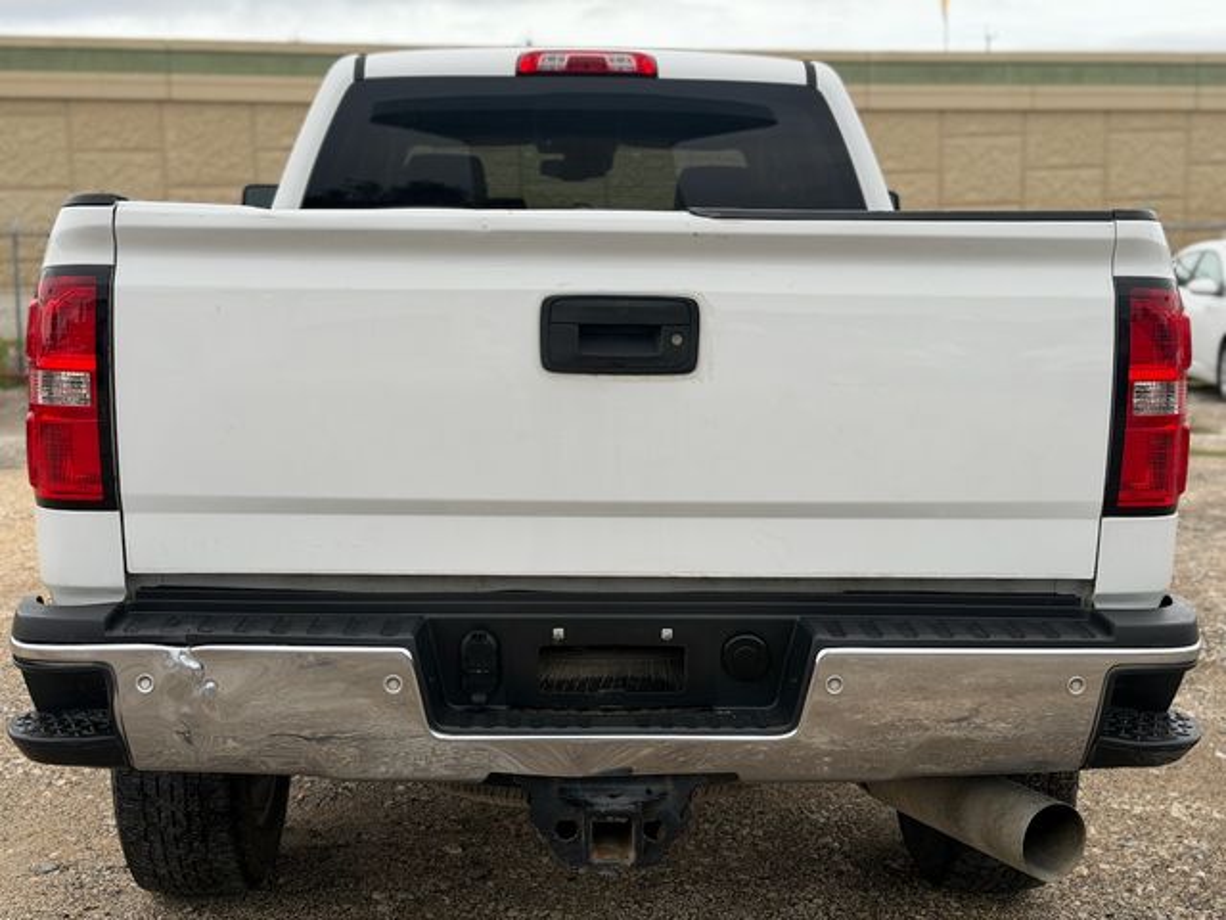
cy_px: 460
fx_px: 1700
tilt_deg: -8.5
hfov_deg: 39.7
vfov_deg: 30.3
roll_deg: +1.3
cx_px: 613
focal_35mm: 48
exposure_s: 1/687
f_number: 1.78
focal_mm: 6.76
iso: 64
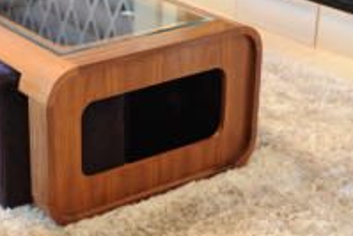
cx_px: 39
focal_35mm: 90
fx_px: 883
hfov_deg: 22.1
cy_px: 68
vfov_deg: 15.2
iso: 1600
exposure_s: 1/60
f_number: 3.2
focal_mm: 35
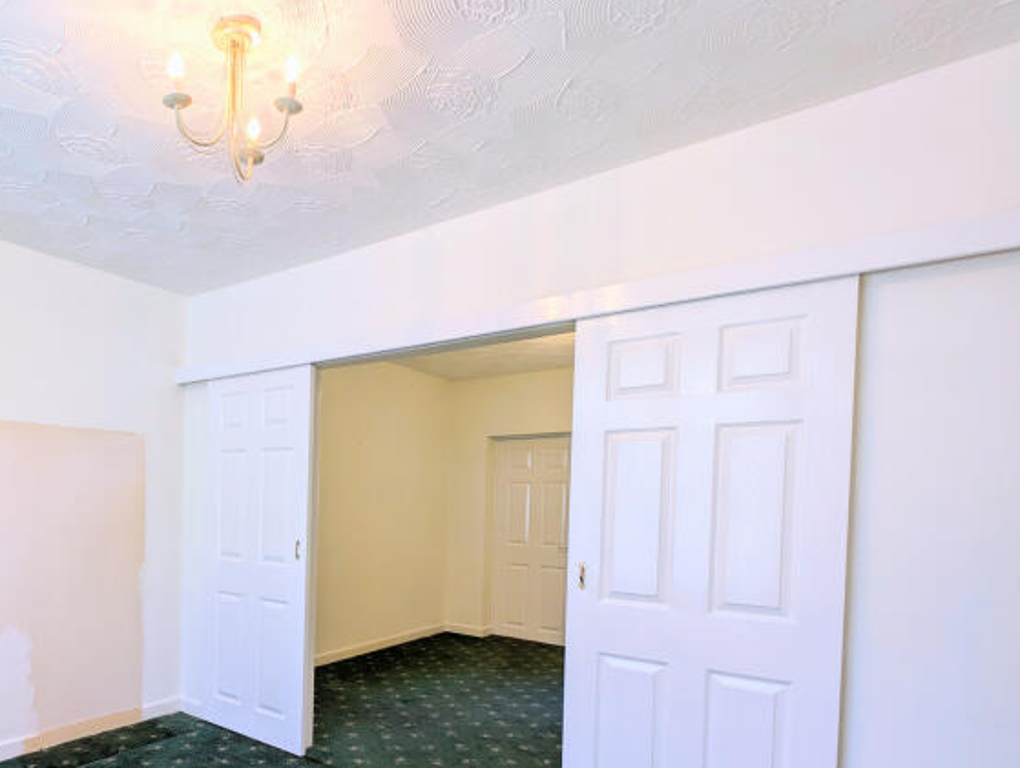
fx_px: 649
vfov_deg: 59.6
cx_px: 265
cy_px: 521
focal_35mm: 22
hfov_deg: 71.5
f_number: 1.95
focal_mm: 2.23
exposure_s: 1/50
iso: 41
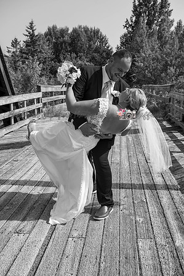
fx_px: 300
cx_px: 92
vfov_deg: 49.6
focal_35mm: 39
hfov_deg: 34.1
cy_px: 138
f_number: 7.1
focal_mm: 39
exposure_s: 1/400
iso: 100
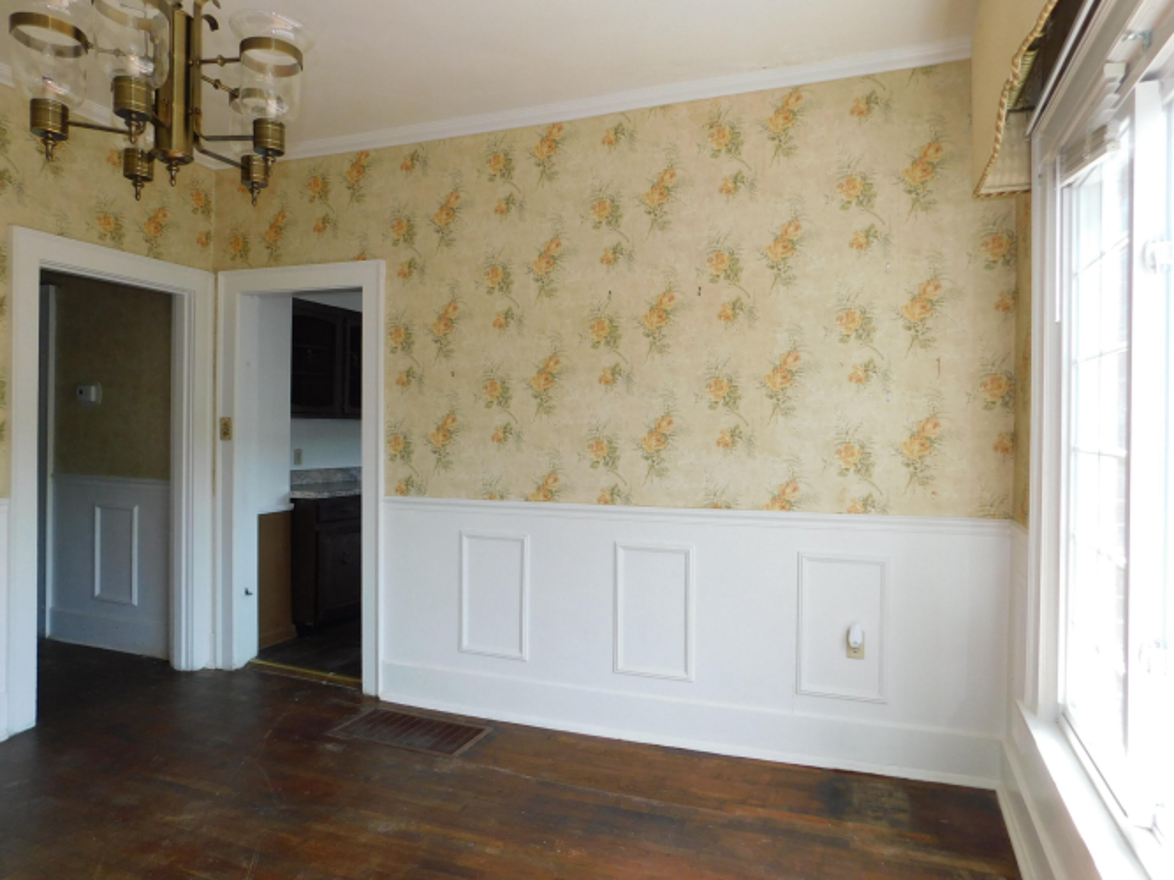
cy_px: 440
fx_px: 780
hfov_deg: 73.9
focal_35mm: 23
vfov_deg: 58.9
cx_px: 587
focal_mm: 4
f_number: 3
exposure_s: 1/125
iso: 125
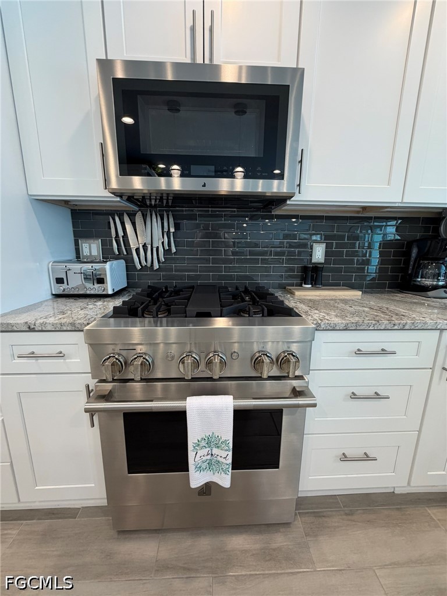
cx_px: 224
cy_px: 298
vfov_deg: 102.1
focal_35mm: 14
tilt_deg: -13.6
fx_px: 241
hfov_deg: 85.7
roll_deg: +0.0
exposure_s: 1/120
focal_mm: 2.22
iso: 160
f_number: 2.2
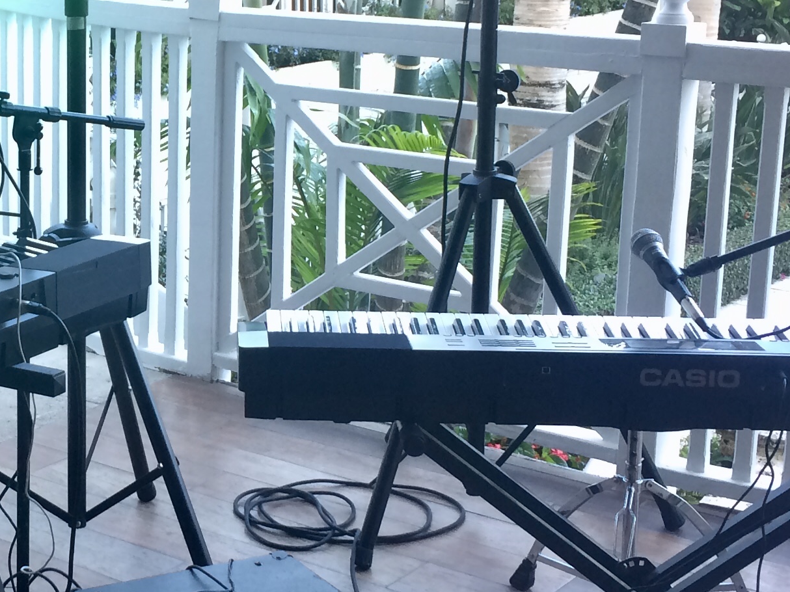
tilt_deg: -10.1
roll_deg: +0.7
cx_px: 67
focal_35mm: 78
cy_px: 223
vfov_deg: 18.9
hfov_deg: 24.3
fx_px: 1780
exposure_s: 1/30
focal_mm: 4.15
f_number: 2.2
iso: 40
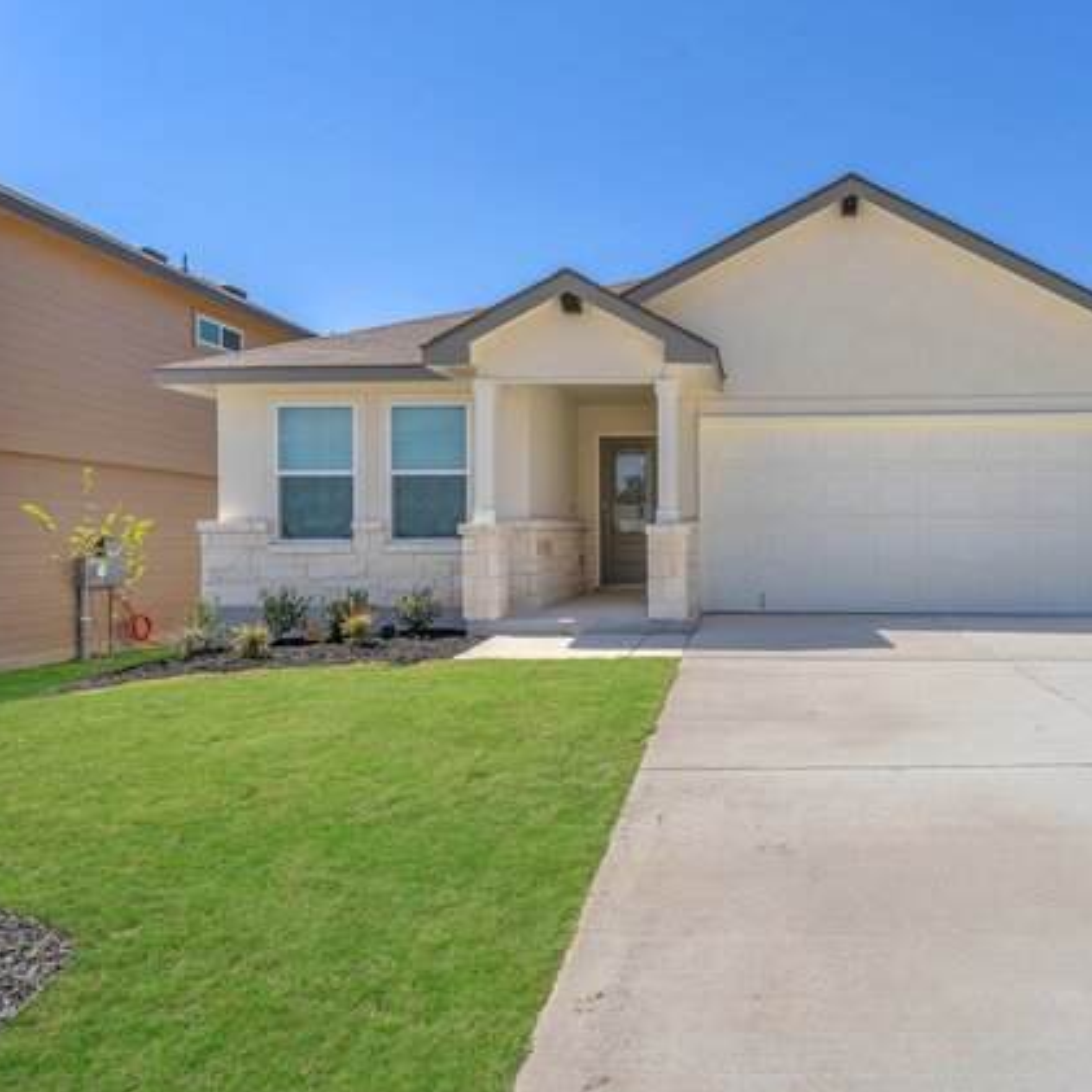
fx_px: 813
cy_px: 550
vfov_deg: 67.8
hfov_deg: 66.1
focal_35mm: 23
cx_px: 724
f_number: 10
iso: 125
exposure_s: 1/320
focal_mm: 17.6
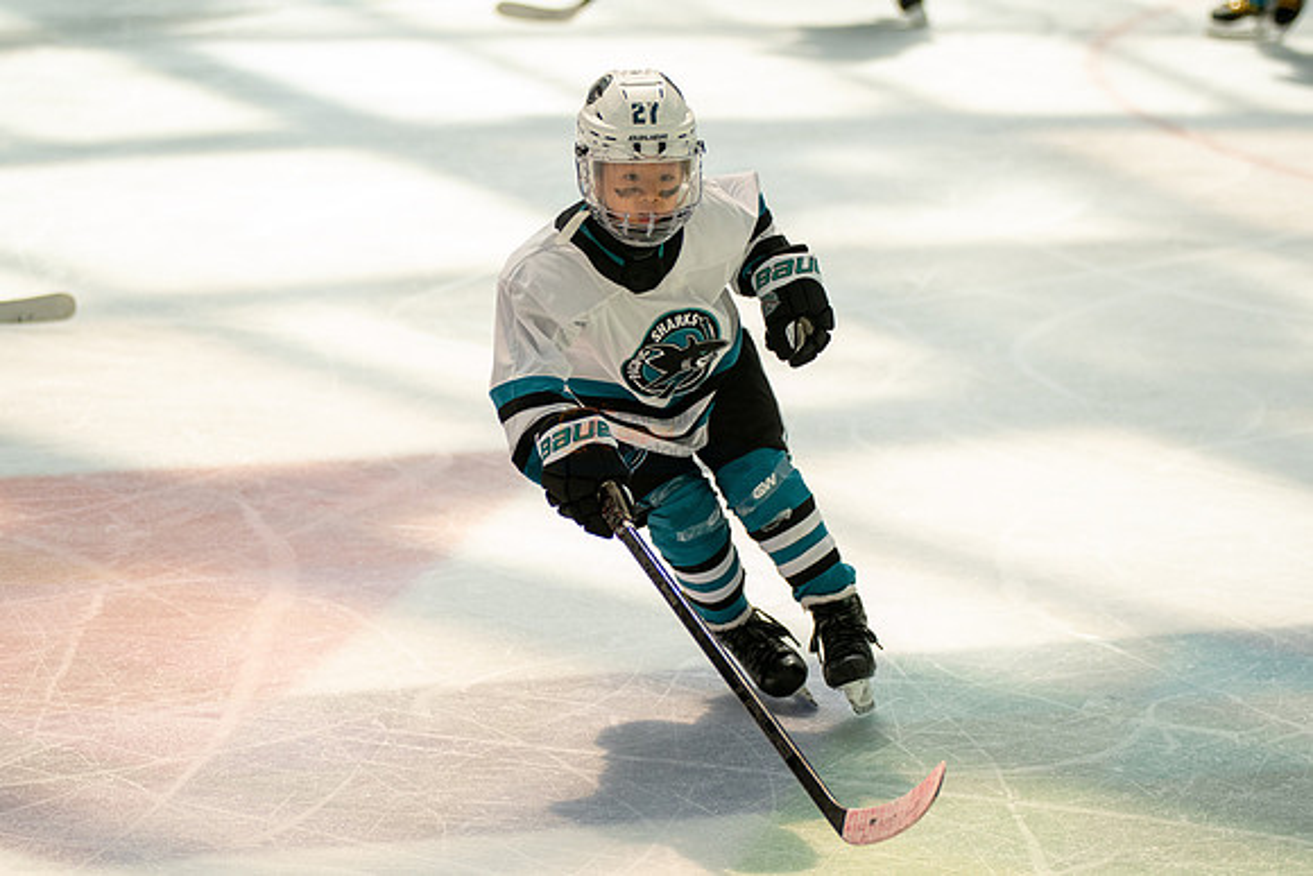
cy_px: 429
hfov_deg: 12.6
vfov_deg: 8.4
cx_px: 596
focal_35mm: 163
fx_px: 5940
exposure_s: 1/5000
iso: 1600
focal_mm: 132
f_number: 3.2
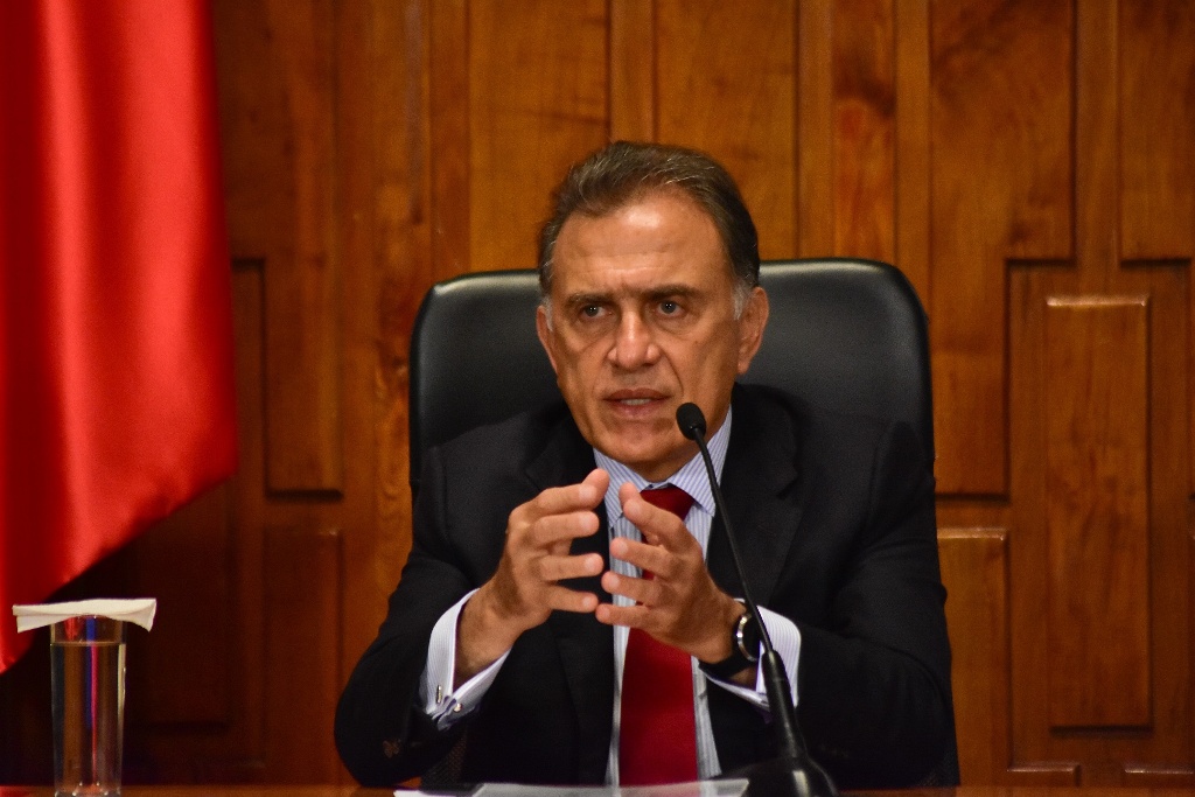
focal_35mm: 405
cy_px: 398
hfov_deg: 5.1
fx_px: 13445
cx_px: 598
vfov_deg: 3.4
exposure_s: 1/160
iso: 2500
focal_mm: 270
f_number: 5.6
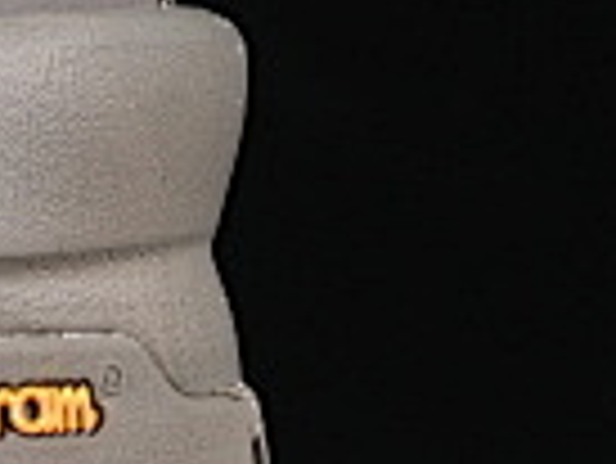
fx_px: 10099
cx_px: -1286
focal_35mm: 567
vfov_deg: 2.6
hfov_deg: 3.4
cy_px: -469
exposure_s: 1/60
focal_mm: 50
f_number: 6.3
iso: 160
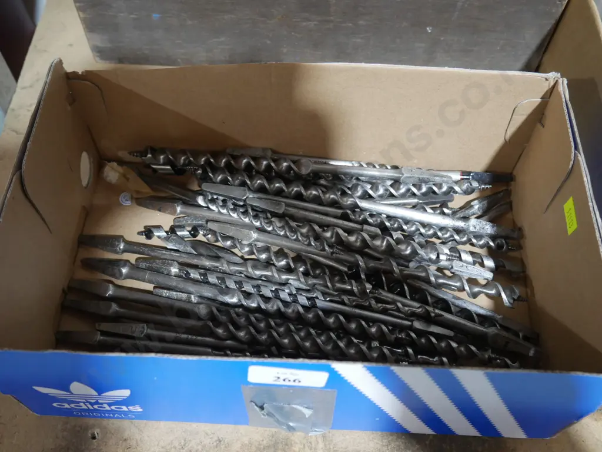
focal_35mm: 38
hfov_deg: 49.0
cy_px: 226
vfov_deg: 37.7
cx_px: 301
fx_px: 661
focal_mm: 19
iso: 1600
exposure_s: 1/60
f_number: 4.1
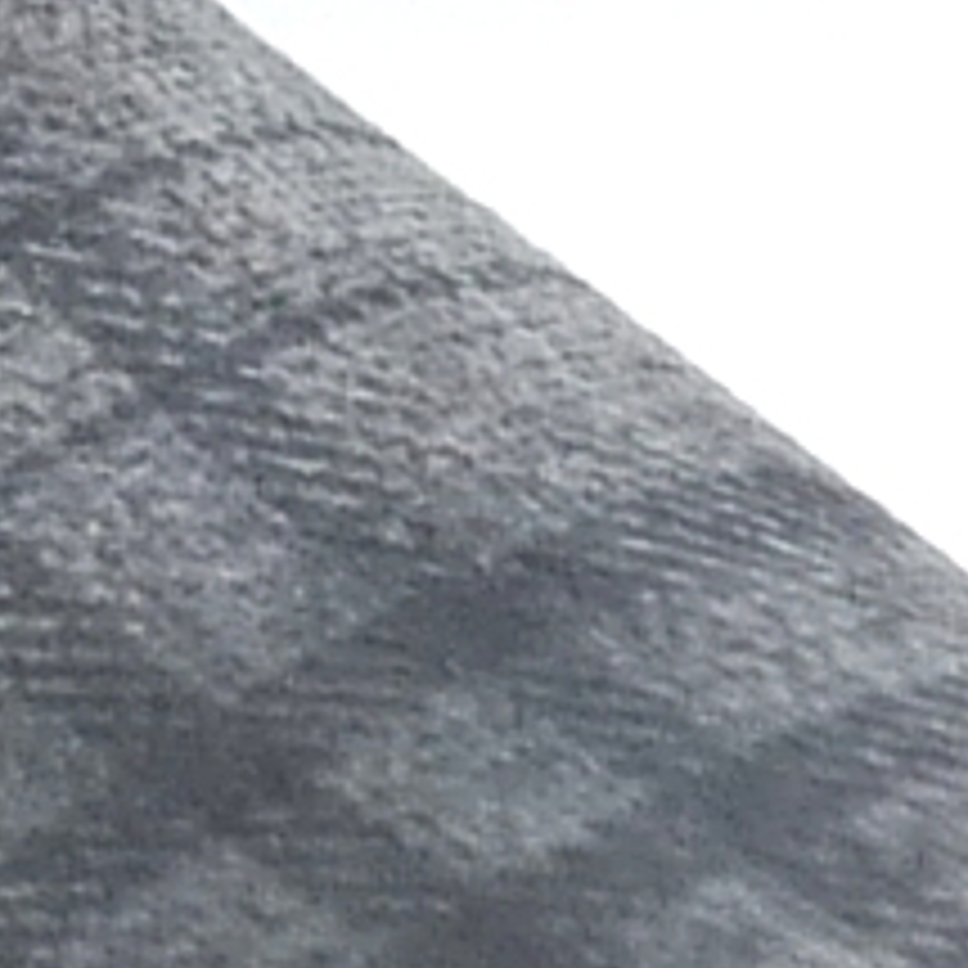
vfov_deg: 5.6
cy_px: 558
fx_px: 9966
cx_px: -257
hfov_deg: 5.5
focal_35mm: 315
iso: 100
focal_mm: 4.8
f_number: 4
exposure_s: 1/200
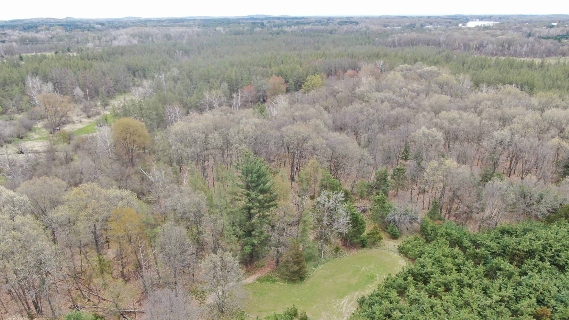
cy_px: 219
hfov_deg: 69.9
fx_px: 407
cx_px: 285
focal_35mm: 27
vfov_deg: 42.2
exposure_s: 1/320
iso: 110
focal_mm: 4.39
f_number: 2.8
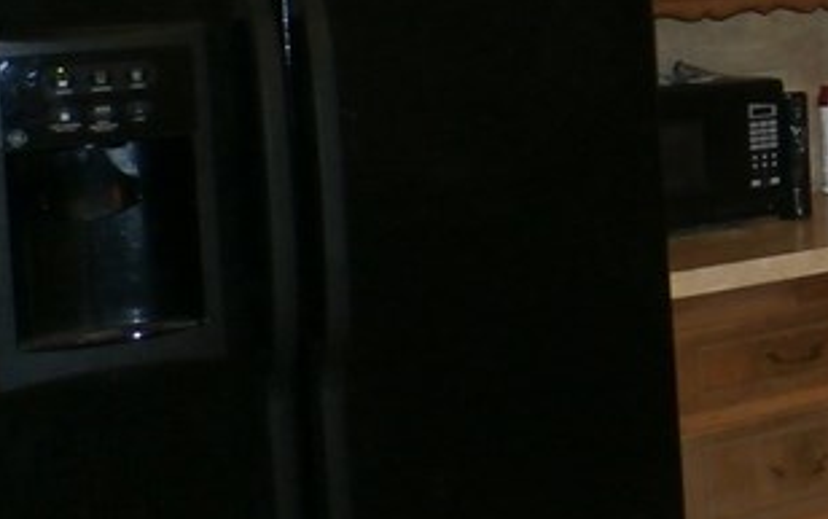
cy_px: -59
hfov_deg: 20.5
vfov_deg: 14.5
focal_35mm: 88
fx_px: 1987
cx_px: 1196
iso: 200
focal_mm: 4.5
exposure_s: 1/30
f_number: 3
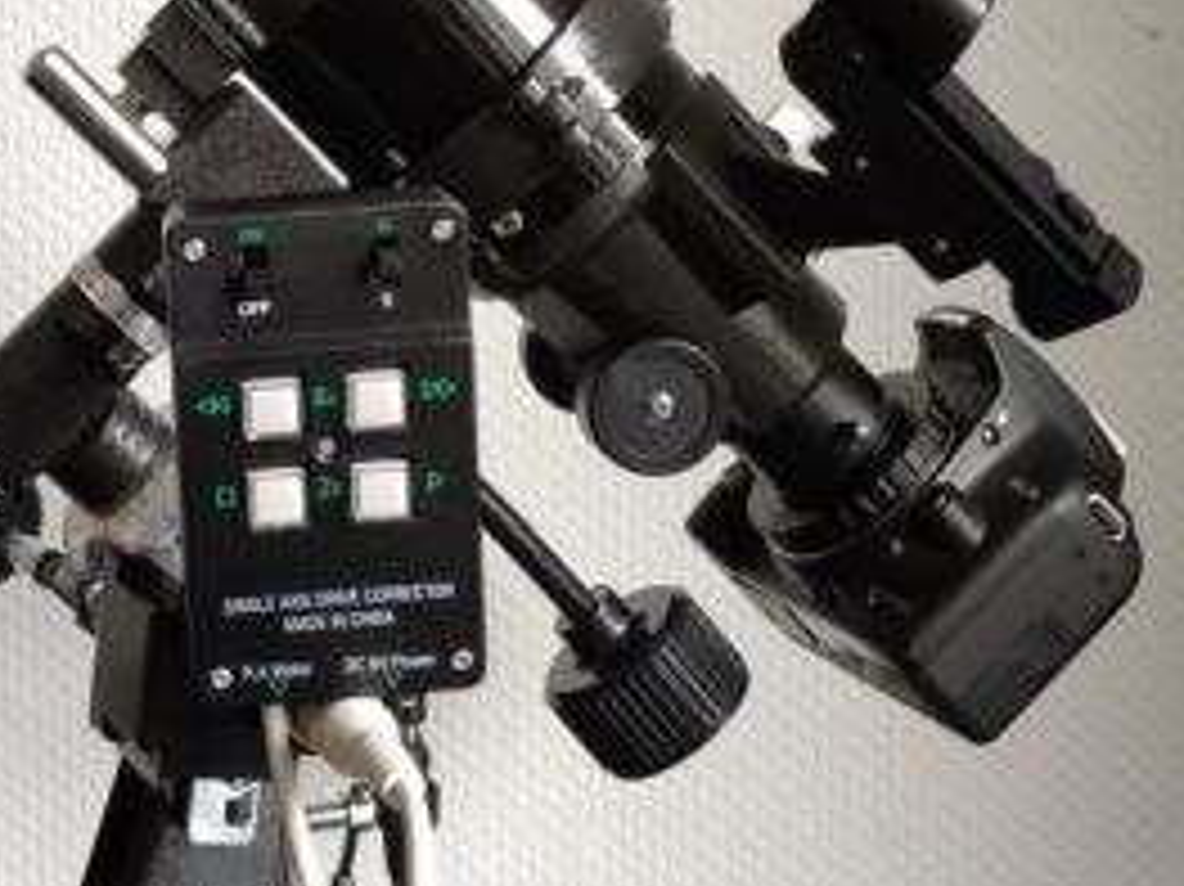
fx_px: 1641
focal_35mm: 48
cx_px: 167
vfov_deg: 30.0
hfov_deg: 37.6
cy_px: 274
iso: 461
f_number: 1.8
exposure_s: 1/100
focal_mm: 4.22
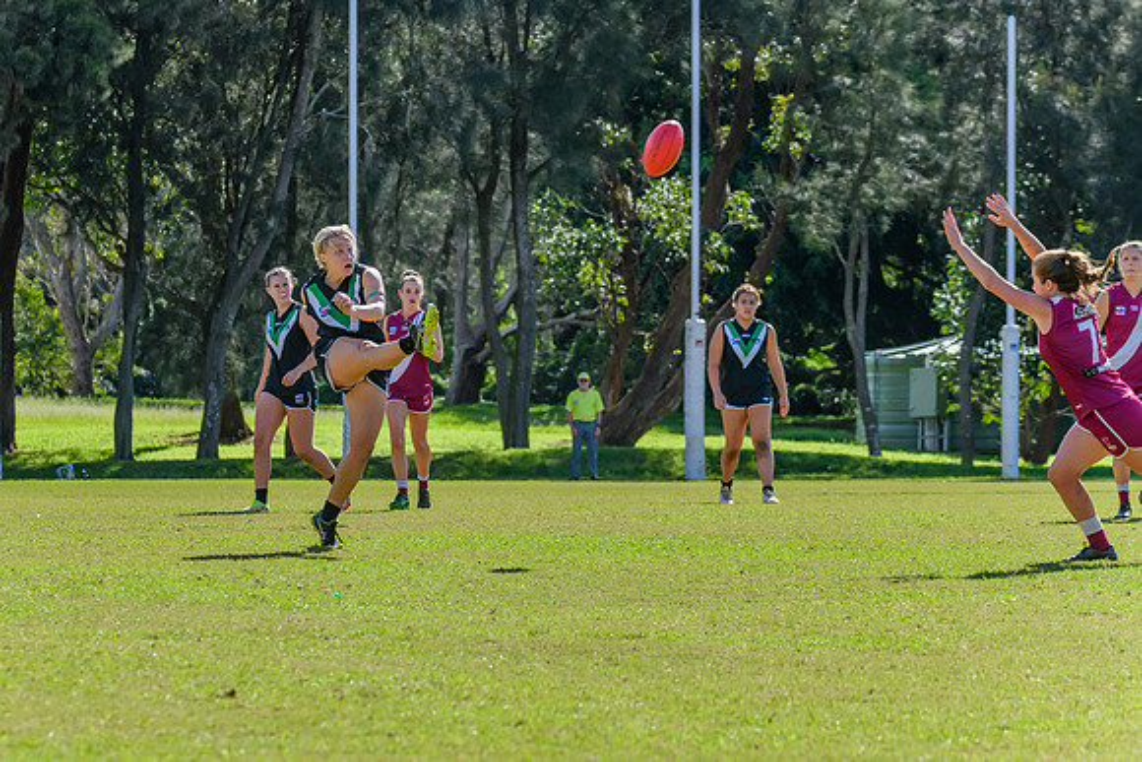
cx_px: 439
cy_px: 401
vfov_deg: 6.6
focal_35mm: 210
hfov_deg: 9.8
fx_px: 6649
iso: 800
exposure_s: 1/1250
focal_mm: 170
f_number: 9
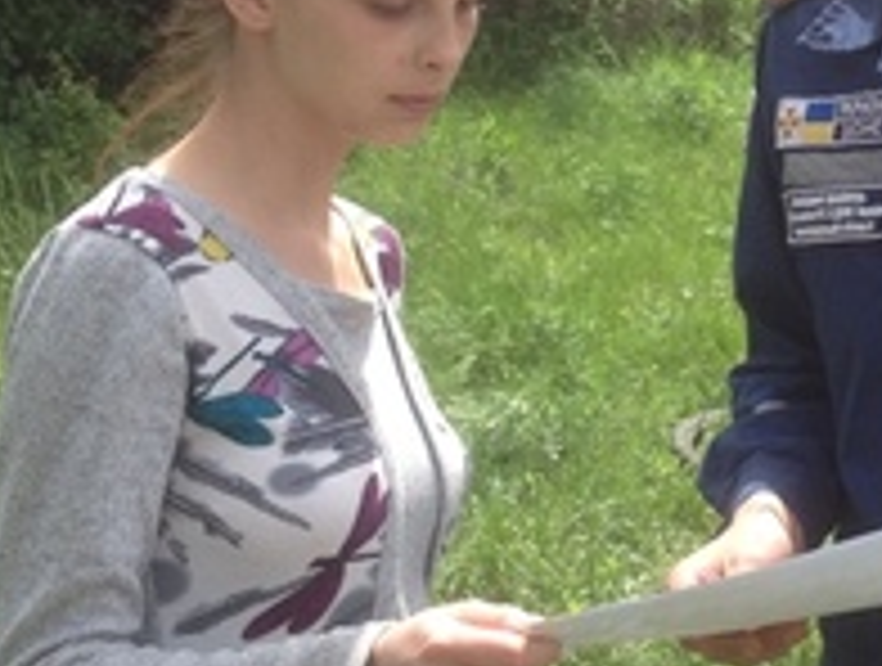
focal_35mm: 98
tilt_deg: -3.8
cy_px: 119
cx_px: 819
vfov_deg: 15.0
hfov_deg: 19.6
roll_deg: +1.6
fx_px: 2503
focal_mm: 4.28
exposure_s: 1/649
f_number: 2.4
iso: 50
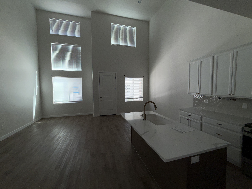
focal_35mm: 14
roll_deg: +0.9
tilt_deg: -4.1
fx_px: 102
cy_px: 94
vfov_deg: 85.7
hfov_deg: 102.1
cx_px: 126
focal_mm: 2.22
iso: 32
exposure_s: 1/121
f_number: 2.2
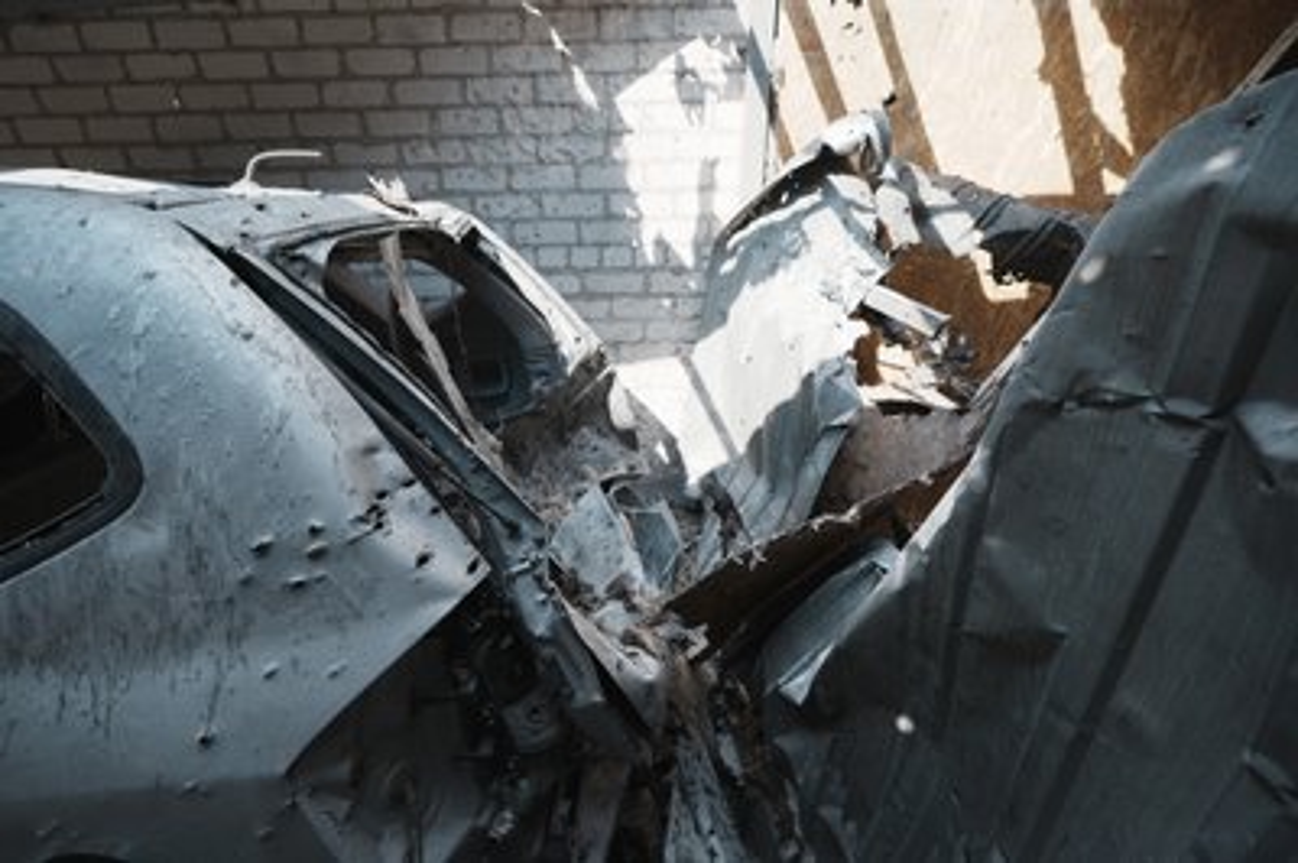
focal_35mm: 16
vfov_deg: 73.6
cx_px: 649
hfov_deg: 96.8
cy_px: 432
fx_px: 576
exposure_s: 1/250
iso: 100
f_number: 4.5
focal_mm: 16
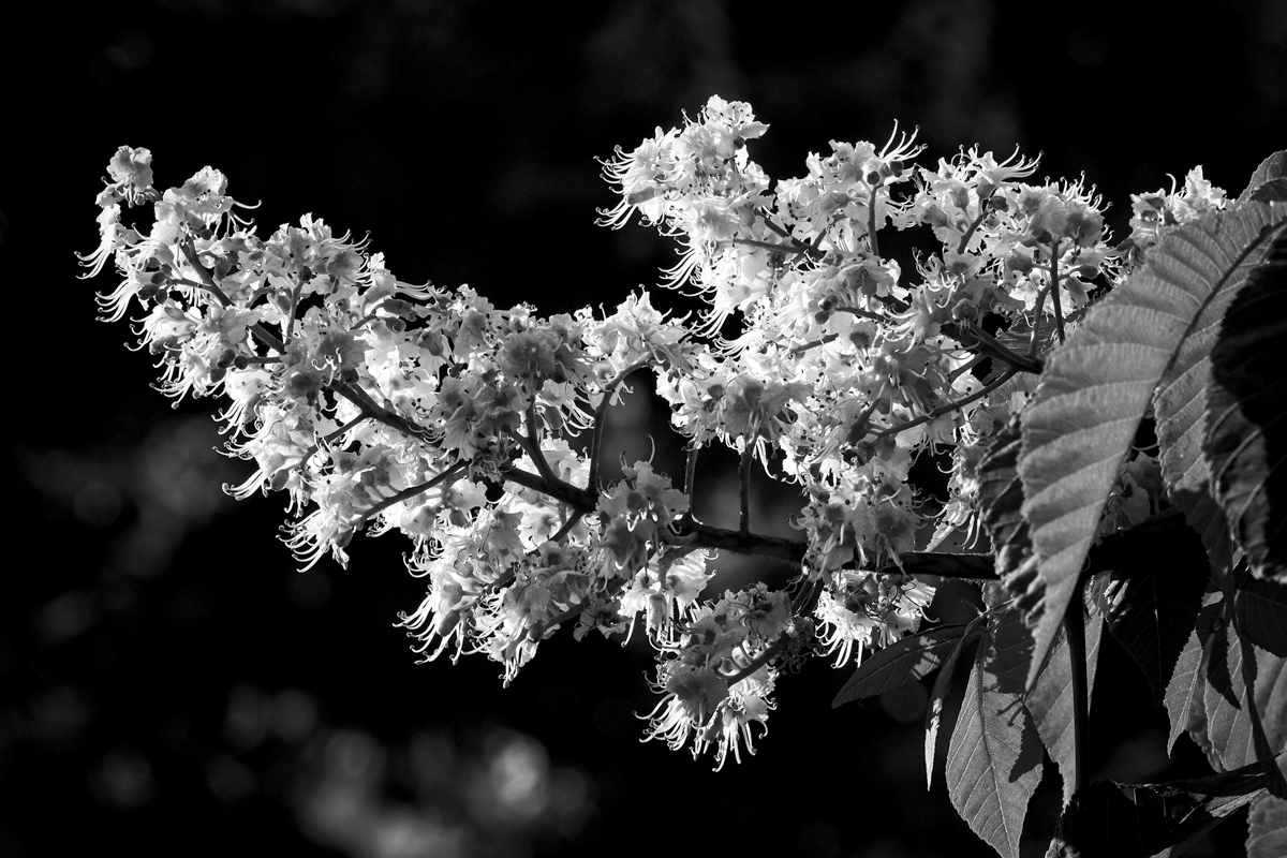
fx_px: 10974
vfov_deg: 4.5
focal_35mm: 307
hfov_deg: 6.7
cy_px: 429
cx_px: 644
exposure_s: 1/200
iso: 320
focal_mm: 204.6
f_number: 11
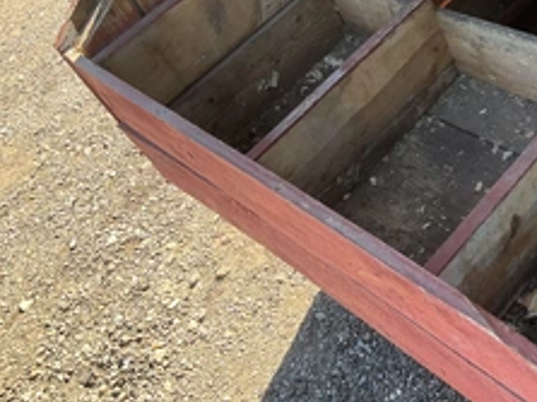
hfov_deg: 35.8
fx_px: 806
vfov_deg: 27.7
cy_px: 118
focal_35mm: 52
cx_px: 421
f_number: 1.8
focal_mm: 3
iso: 32
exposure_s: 1/141
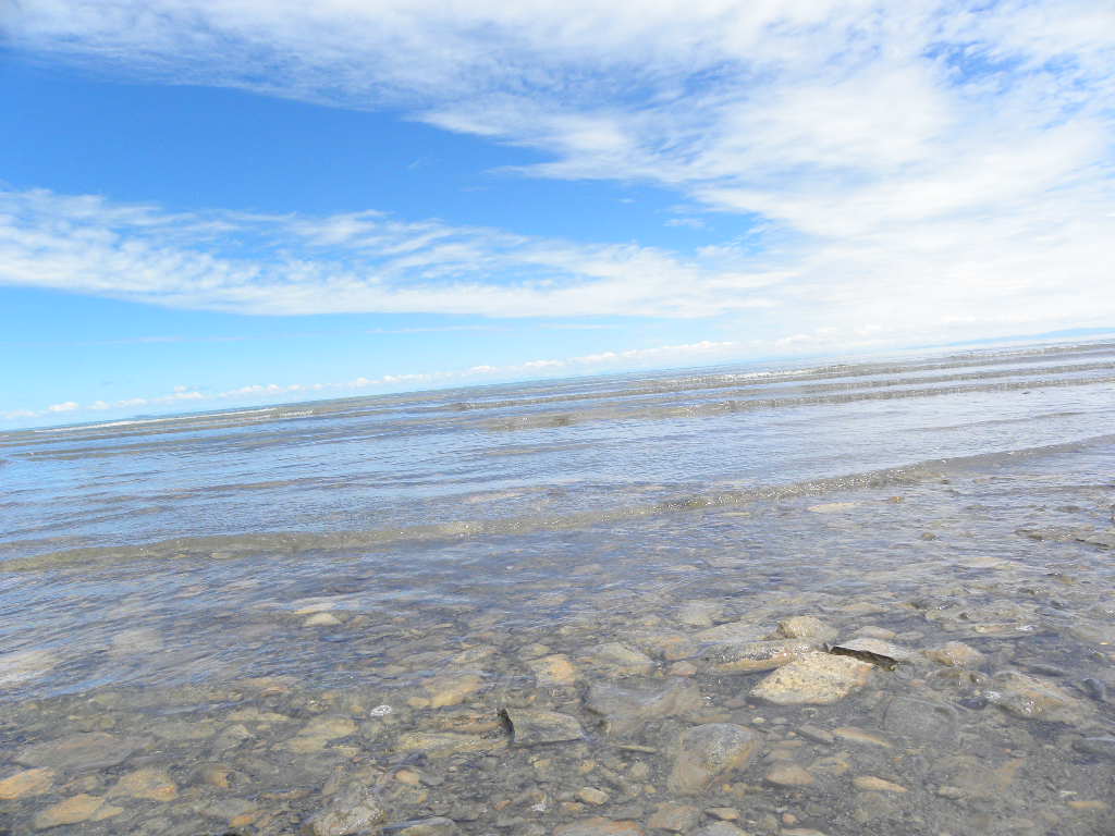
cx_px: 558
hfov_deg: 67.3
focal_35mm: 26
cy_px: 418
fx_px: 837
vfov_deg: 53.1
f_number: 5.6
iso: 64
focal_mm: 4.6
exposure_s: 1/362
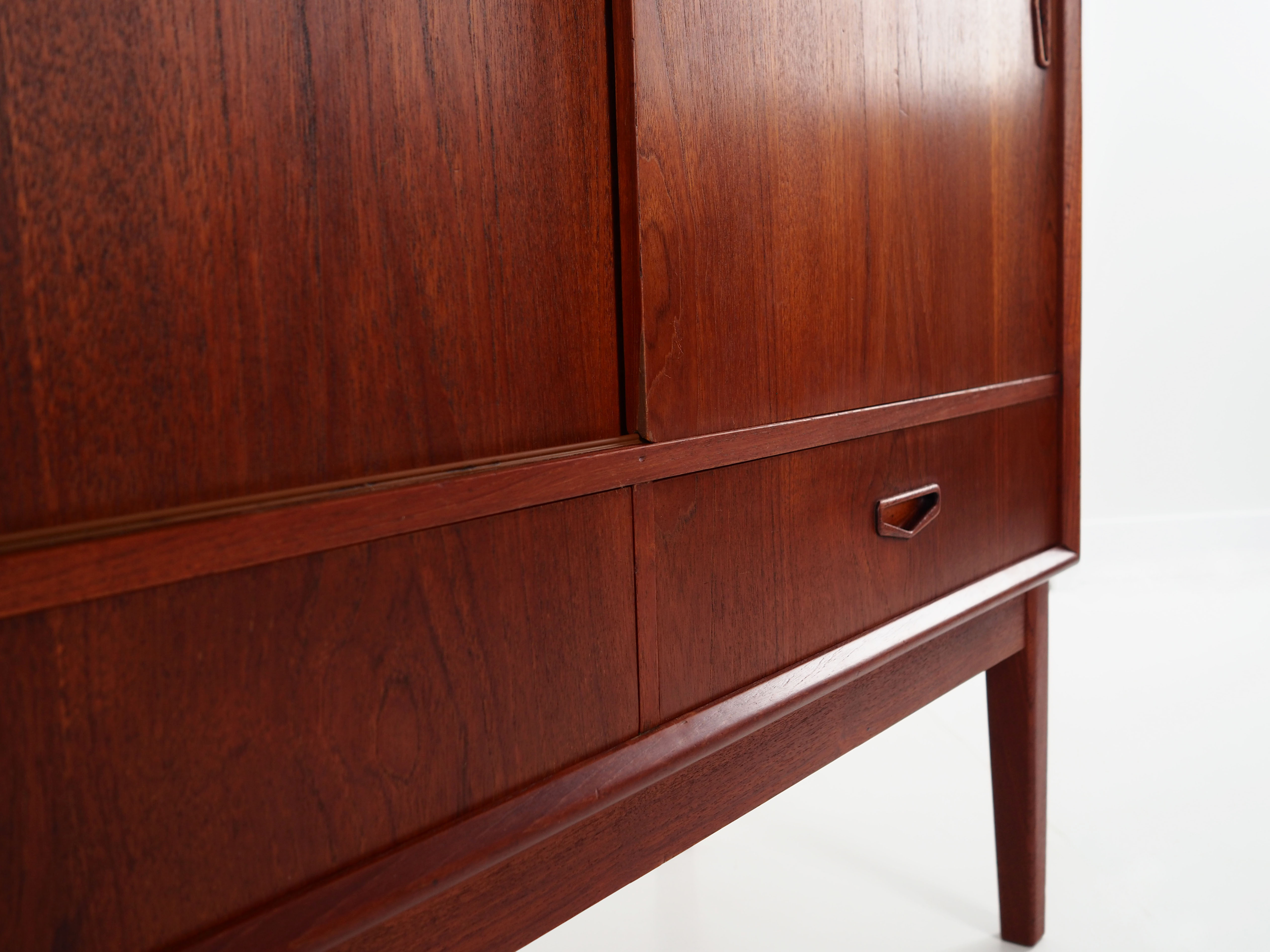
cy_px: 476
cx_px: 635
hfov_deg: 54.0
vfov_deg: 41.8
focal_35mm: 34
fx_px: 1247
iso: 200
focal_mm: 17
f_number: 3.2
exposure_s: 1/20
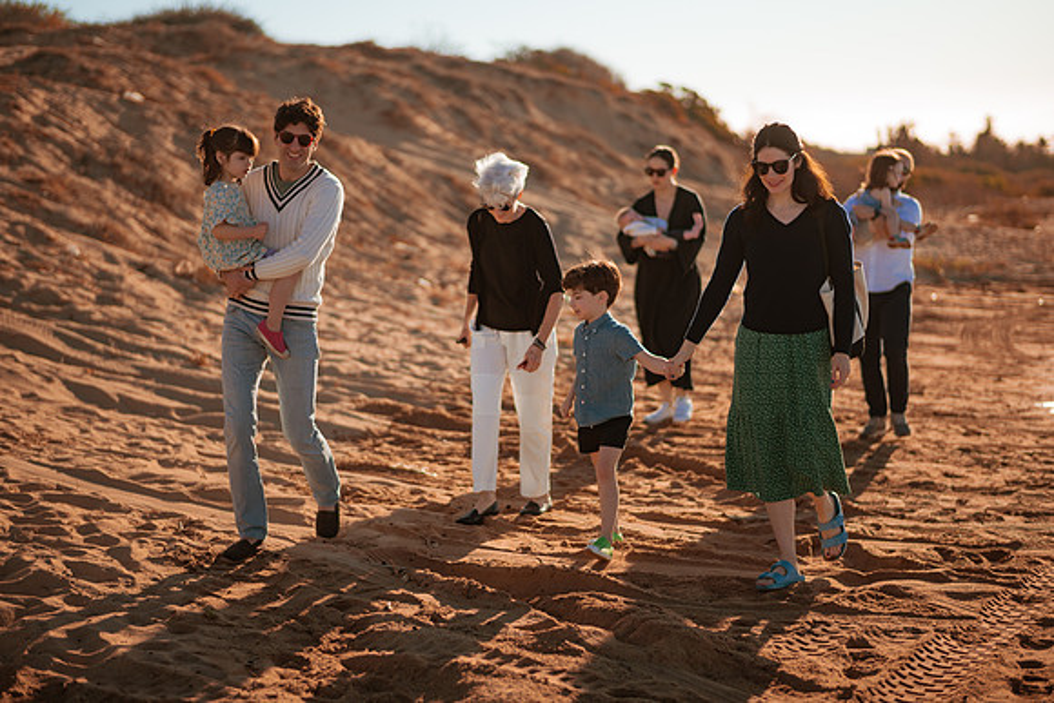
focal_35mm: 58
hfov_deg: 34.5
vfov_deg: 23.4
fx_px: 1698
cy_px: 352
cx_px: 527
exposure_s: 1/8000
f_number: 1.4
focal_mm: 58
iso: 50
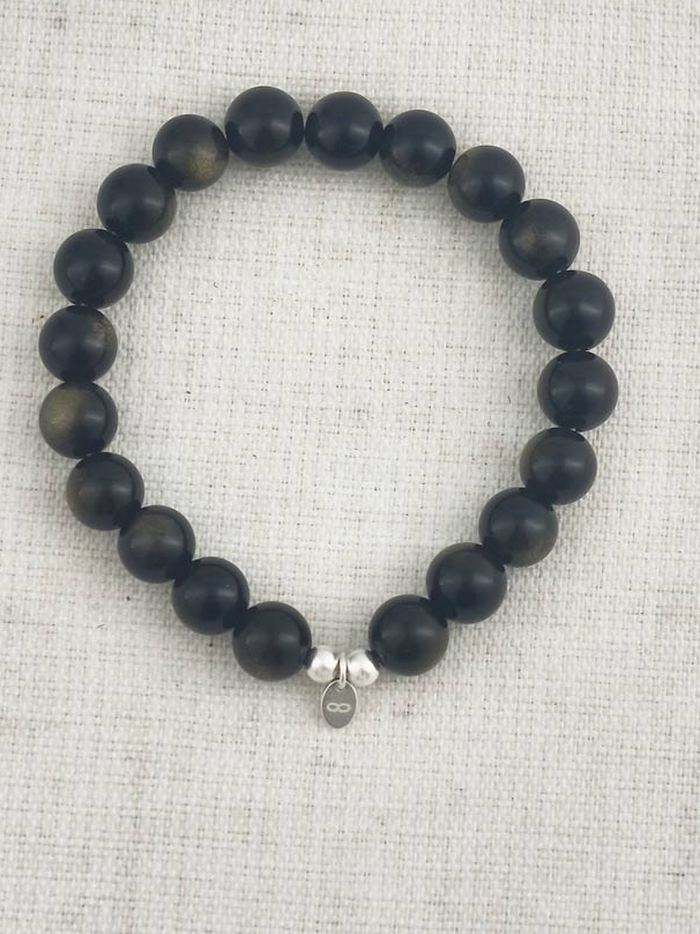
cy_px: 400
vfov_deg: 19.4
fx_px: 2723
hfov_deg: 14.6
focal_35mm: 101
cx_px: 325
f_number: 2.67
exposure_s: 1/400
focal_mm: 22.48
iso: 200
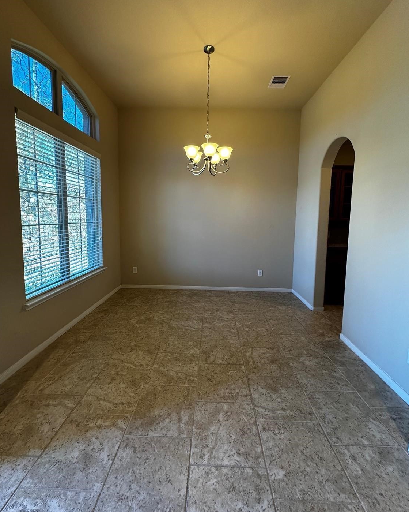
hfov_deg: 84.0
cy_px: 236
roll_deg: -1.0
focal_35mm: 15
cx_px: 207
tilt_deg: -4.5
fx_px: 227
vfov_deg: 96.6
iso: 200
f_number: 2.2
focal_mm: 2.22
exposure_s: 1/120
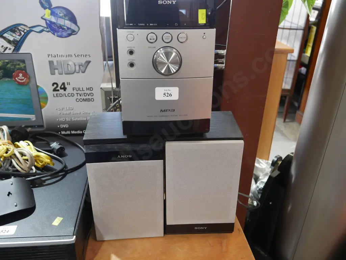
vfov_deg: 44.2
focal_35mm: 32
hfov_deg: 56.8
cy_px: 130
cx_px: 173
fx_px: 320
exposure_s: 1/60
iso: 800
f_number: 3.6
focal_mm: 16
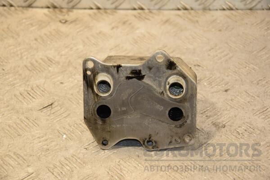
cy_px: 90
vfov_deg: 13.0
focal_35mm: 105
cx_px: 135
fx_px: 787
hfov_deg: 19.5
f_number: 5.3
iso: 800
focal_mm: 70
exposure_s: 1/125
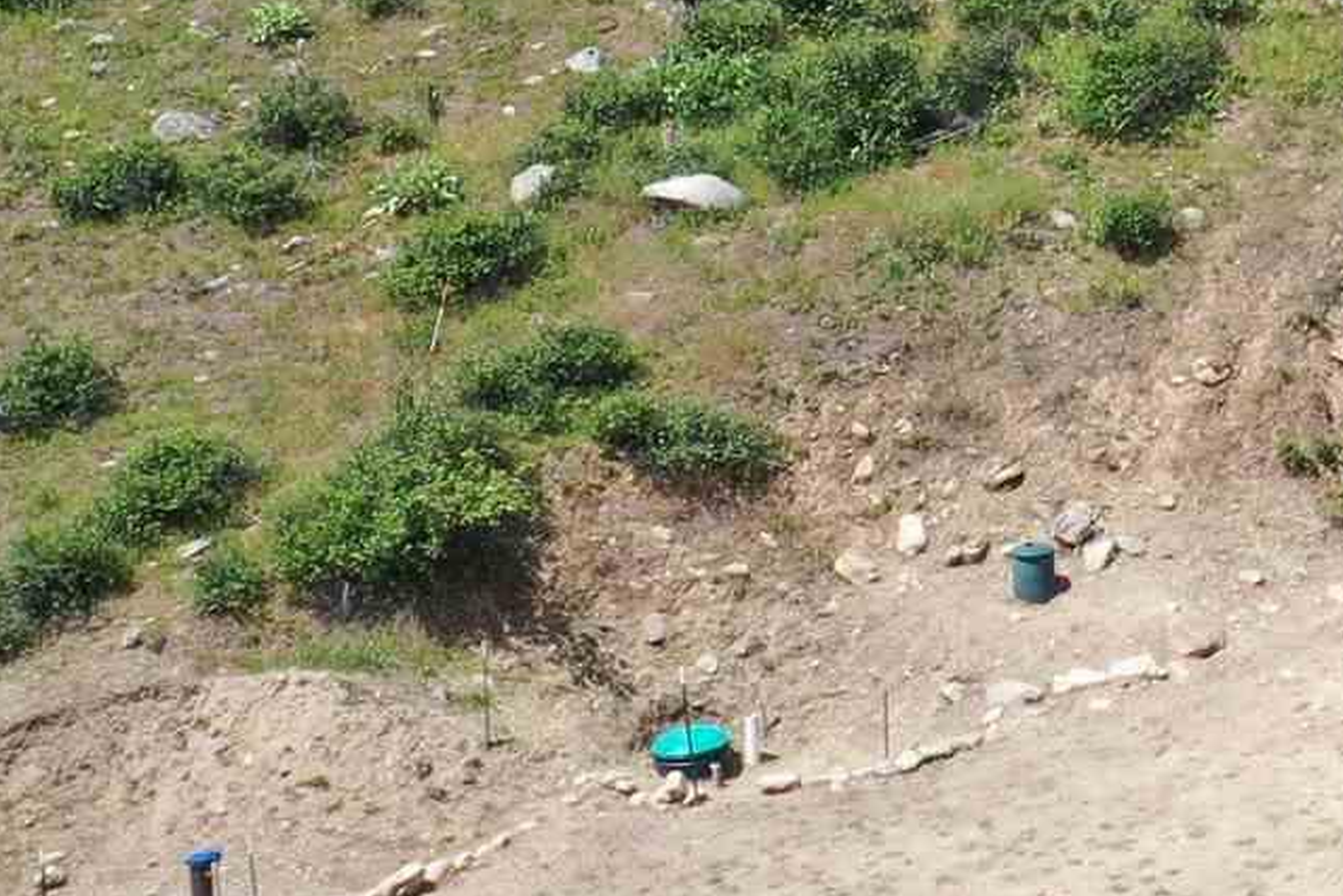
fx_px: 5037
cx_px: 2758
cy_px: -531
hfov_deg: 13.0
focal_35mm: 135
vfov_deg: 9.8
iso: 100
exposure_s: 1/320
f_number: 5.6
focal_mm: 10.26
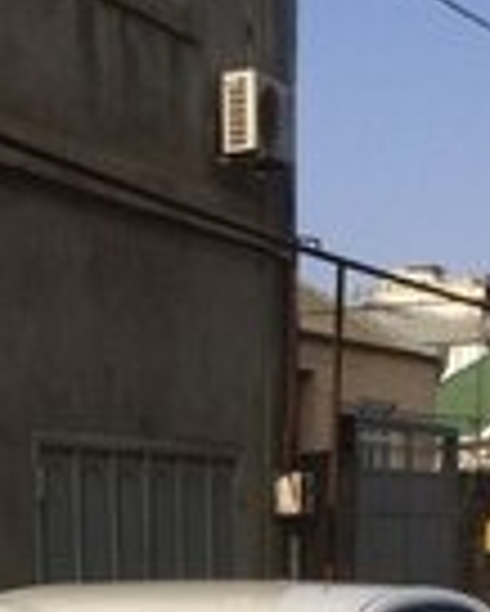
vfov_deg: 16.3
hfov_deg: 14.9
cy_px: 1017
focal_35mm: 103
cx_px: 148
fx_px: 1865
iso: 32
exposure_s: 1/3165
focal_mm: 4.15
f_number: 2.2
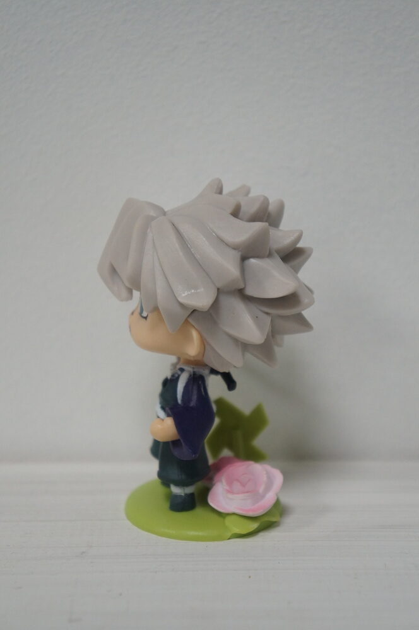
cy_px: 315
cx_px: 210
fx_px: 1339
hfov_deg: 17.8
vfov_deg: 26.5
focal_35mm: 76
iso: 1250
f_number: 5
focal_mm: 51
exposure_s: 1/80
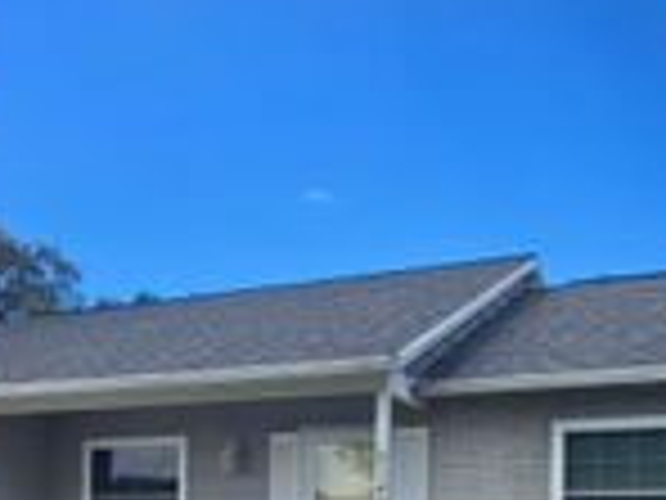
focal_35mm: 44
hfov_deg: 42.8
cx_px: 270
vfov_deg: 29.8
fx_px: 847
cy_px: 538
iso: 50
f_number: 2.2
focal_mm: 2.2
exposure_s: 1/1468
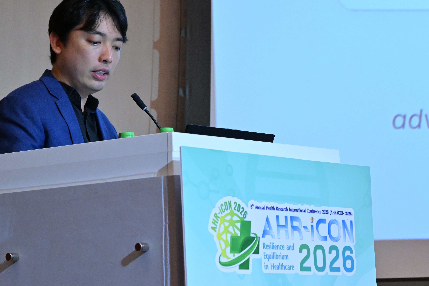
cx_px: 215
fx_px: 1561
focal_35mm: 131
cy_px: 122
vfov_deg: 10.5
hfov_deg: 15.6
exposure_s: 1/160
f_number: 6.3
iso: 6400
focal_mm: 100
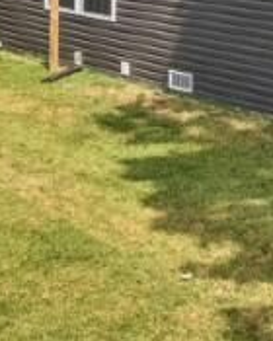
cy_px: -92
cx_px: 309
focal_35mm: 85
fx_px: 858
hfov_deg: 17.4
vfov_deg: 20.7
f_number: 2.8
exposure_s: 1/80
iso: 100
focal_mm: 8.4
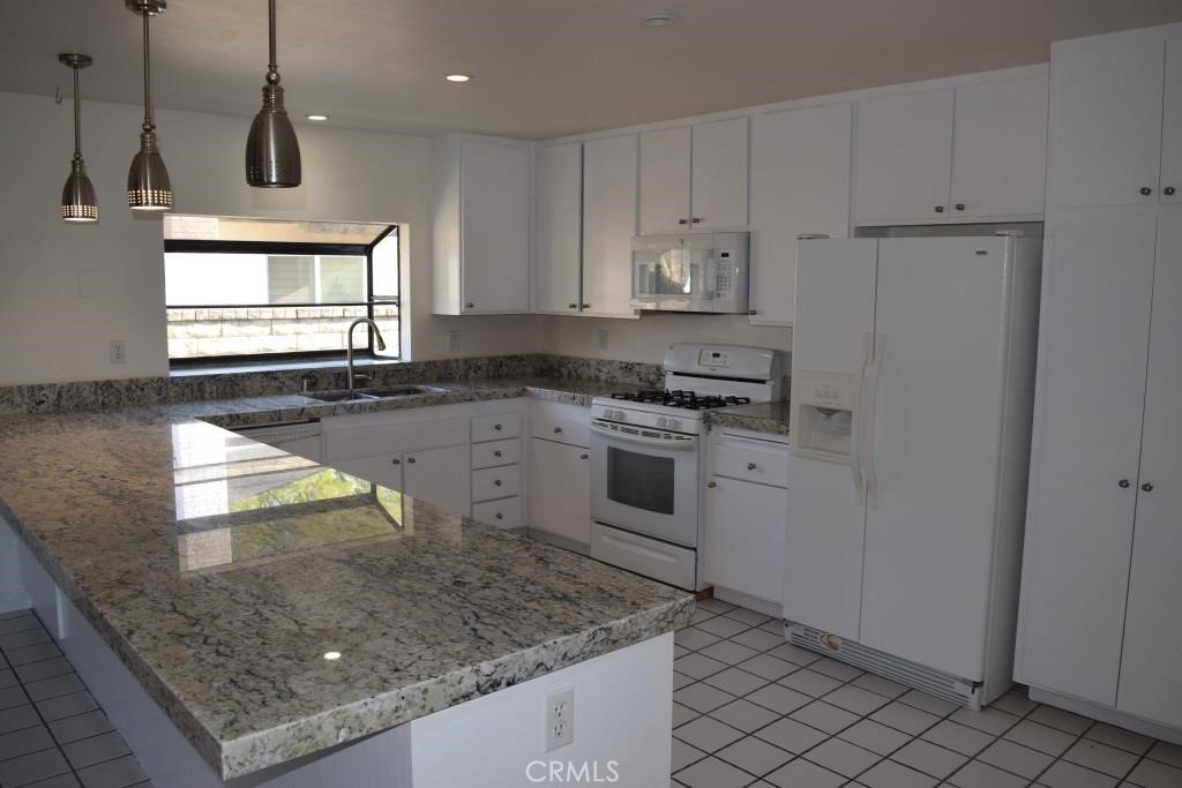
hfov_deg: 67.4
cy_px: 394
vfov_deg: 47.9
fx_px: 887
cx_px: 591
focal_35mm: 27
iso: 500
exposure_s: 1/125
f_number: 5.6
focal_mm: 18
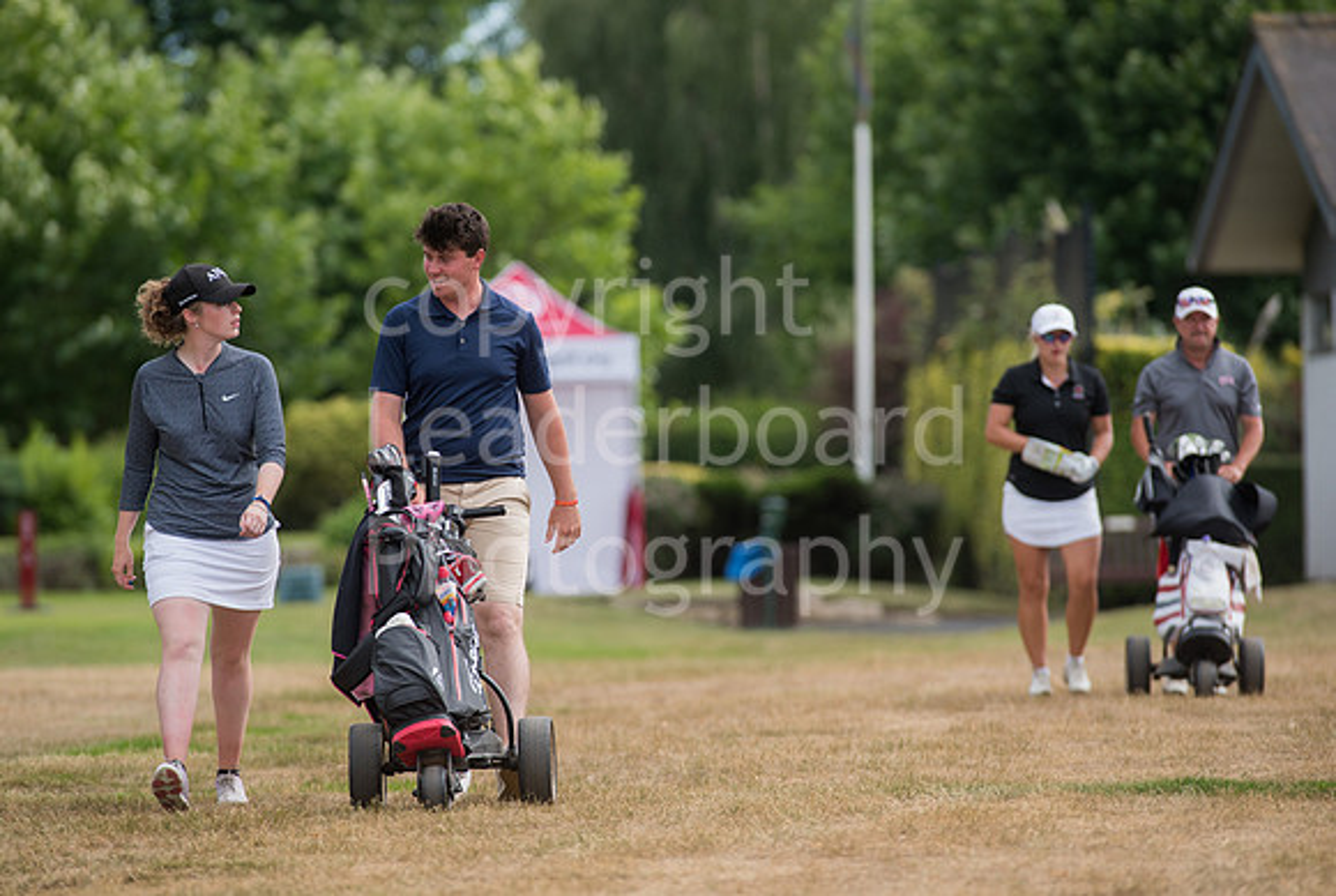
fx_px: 12327
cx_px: 629
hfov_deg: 6.2
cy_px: 444
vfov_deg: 4.2
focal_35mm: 332
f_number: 5.6
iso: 400
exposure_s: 1/2000
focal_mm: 300
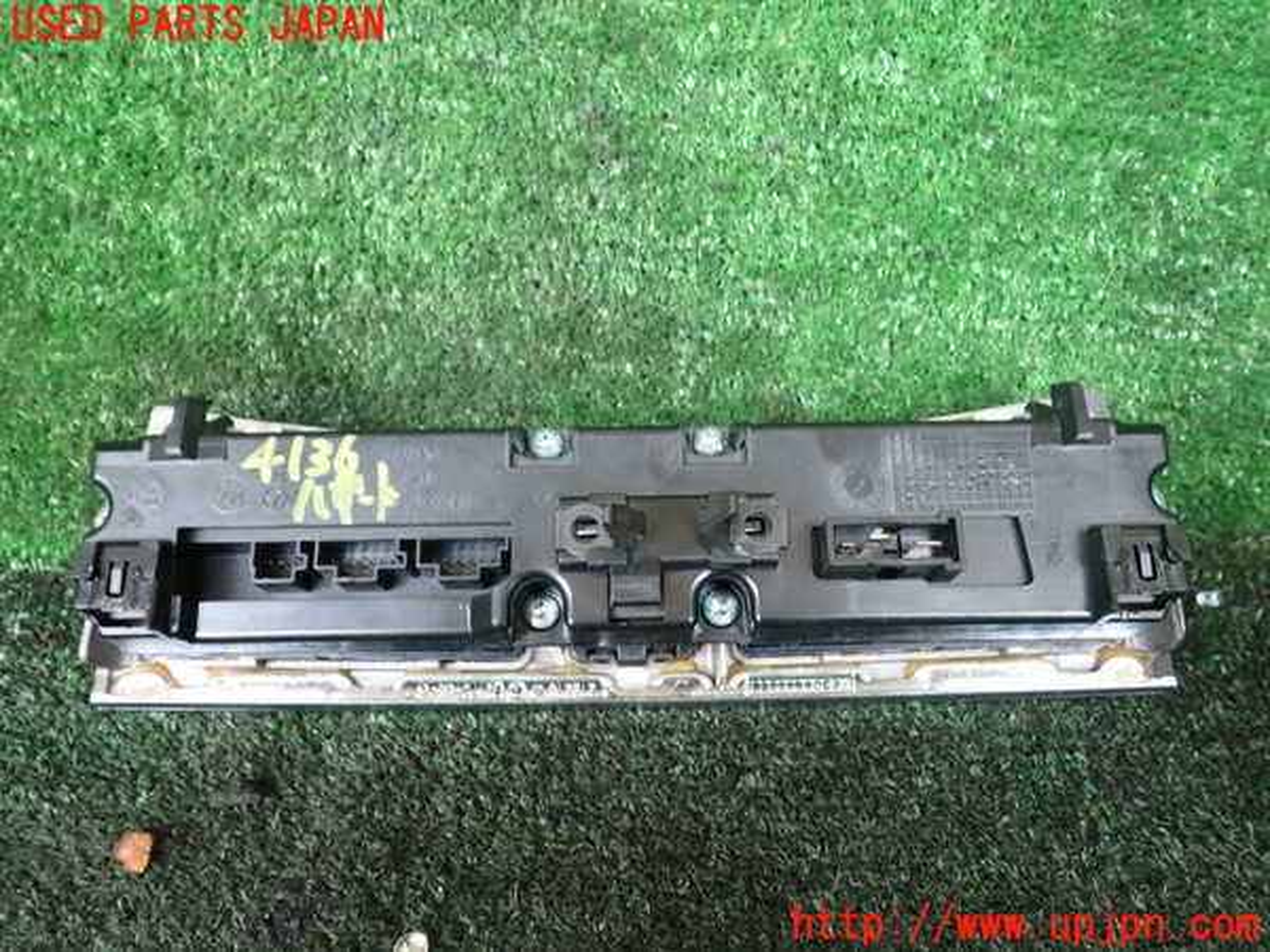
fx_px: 1101
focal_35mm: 30
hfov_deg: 60.0
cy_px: 476
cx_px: 635
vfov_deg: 46.8
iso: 200
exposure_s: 1/40
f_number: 2.3
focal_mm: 5.4
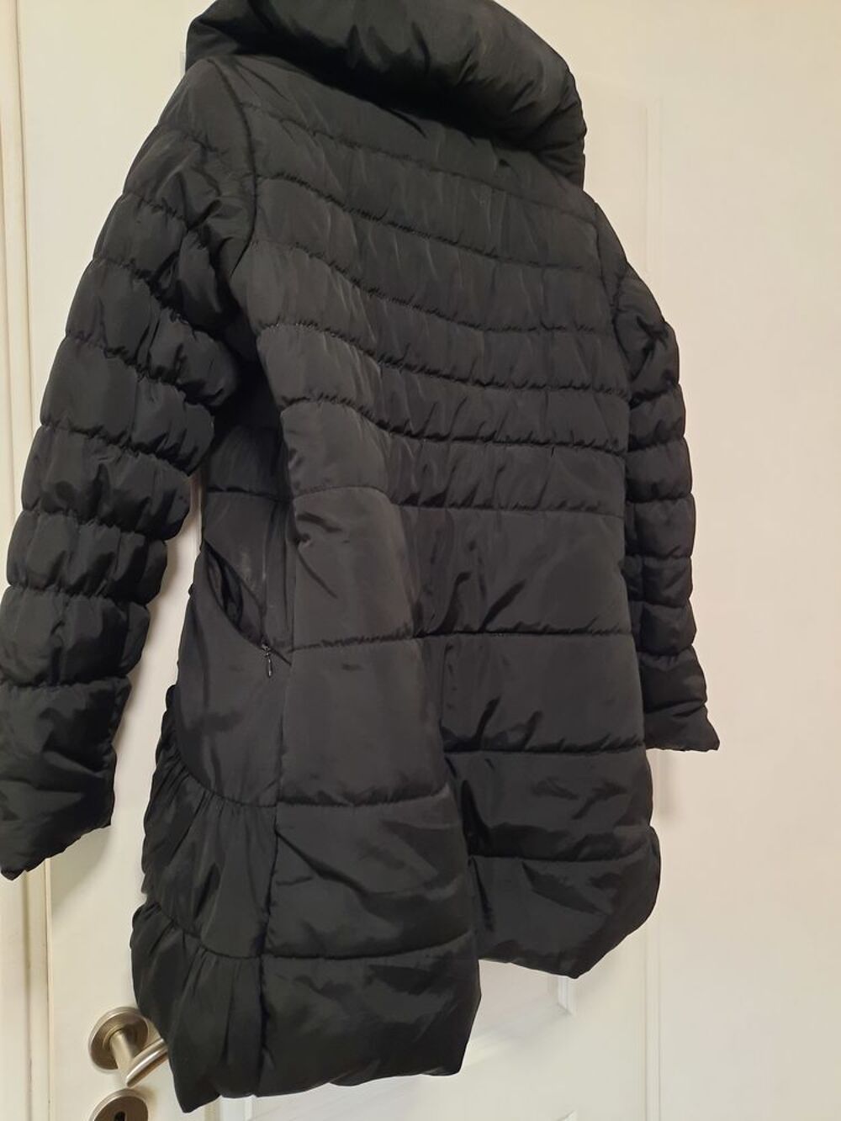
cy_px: 560
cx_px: 420
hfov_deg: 54.9
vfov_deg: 69.4
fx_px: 810
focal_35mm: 25
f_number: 2
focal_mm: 4.6
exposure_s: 1/24
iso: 400
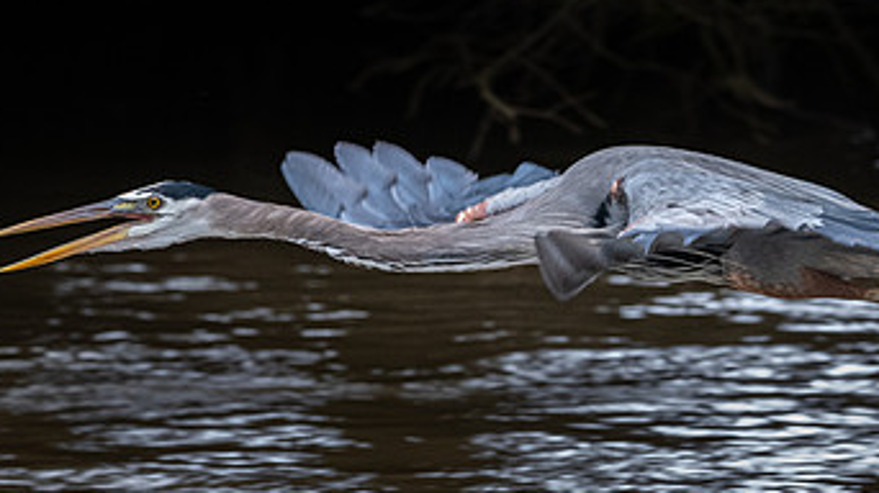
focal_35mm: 756
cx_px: 820
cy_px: 244
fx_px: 17612
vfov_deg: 1.6
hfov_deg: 2.9
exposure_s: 1/800
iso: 2000
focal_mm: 310
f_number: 8
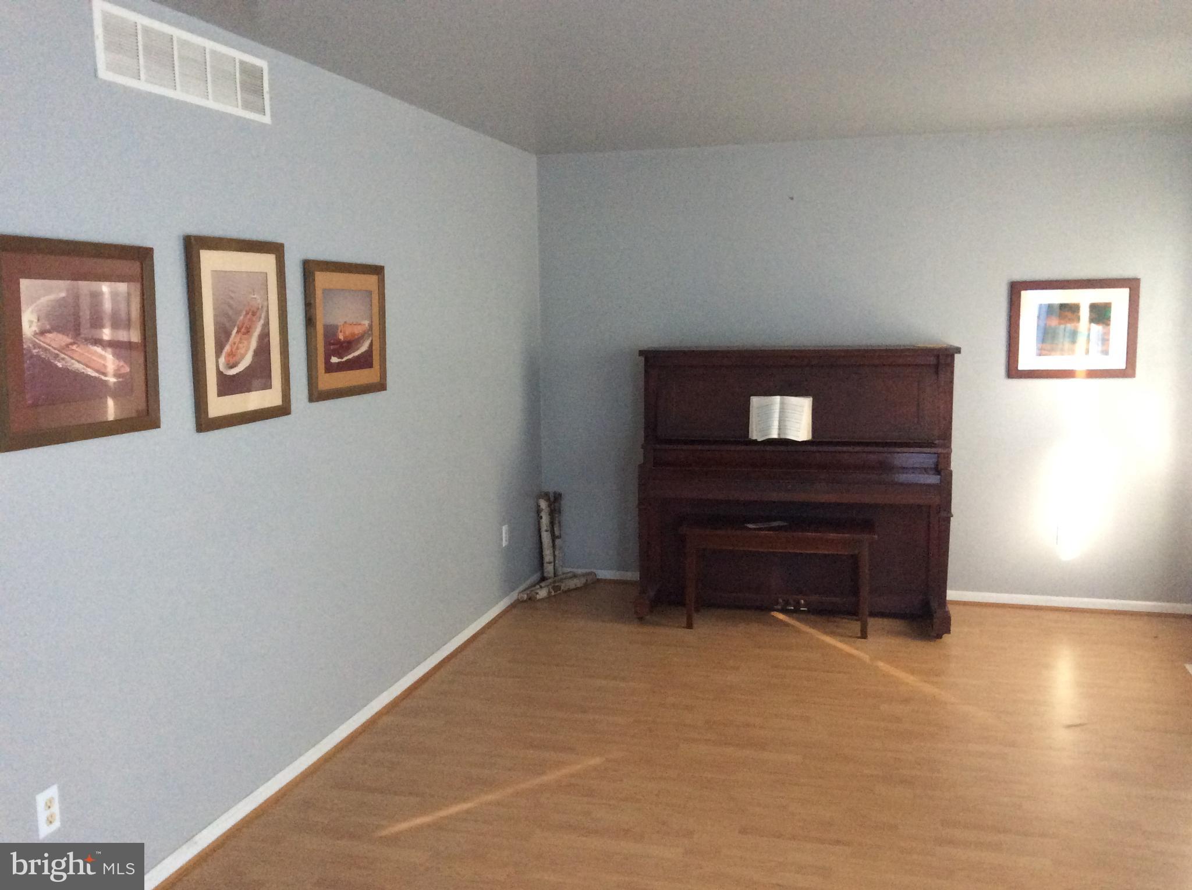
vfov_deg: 44.0
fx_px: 1100
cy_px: 445
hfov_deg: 56.9
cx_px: 596
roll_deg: +1.0
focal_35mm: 32
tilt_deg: -9.8
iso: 250
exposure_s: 1/24
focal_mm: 3.3
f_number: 2.4
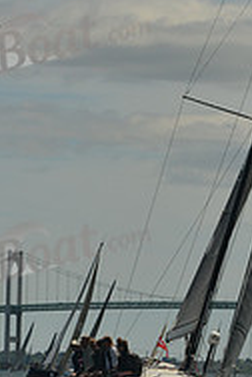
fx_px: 3159
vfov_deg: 6.8
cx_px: 255
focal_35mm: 302
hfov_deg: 4.6
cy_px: 132
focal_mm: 98
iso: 400
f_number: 11
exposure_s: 1/800
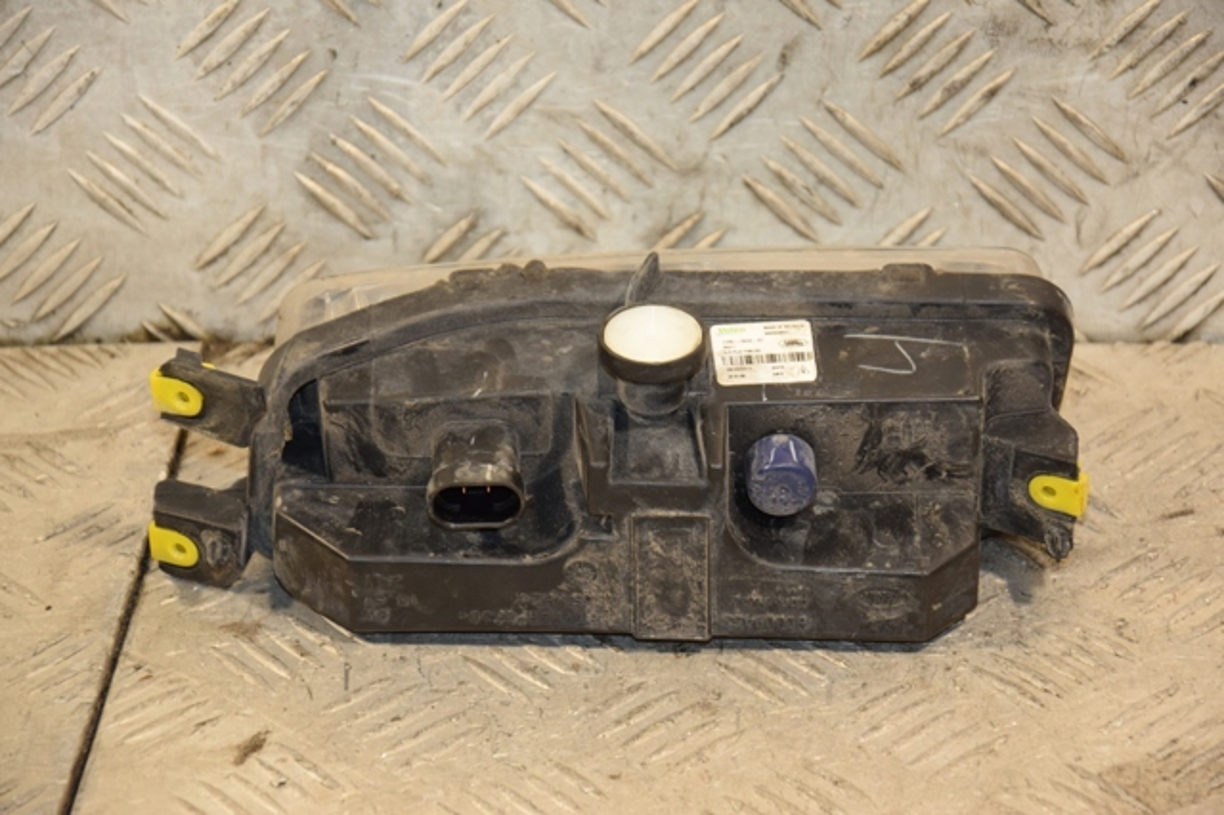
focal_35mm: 135
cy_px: 408
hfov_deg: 15.2
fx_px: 4587
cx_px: 612
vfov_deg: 10.1
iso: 800
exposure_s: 1/100
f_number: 5.6
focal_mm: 90
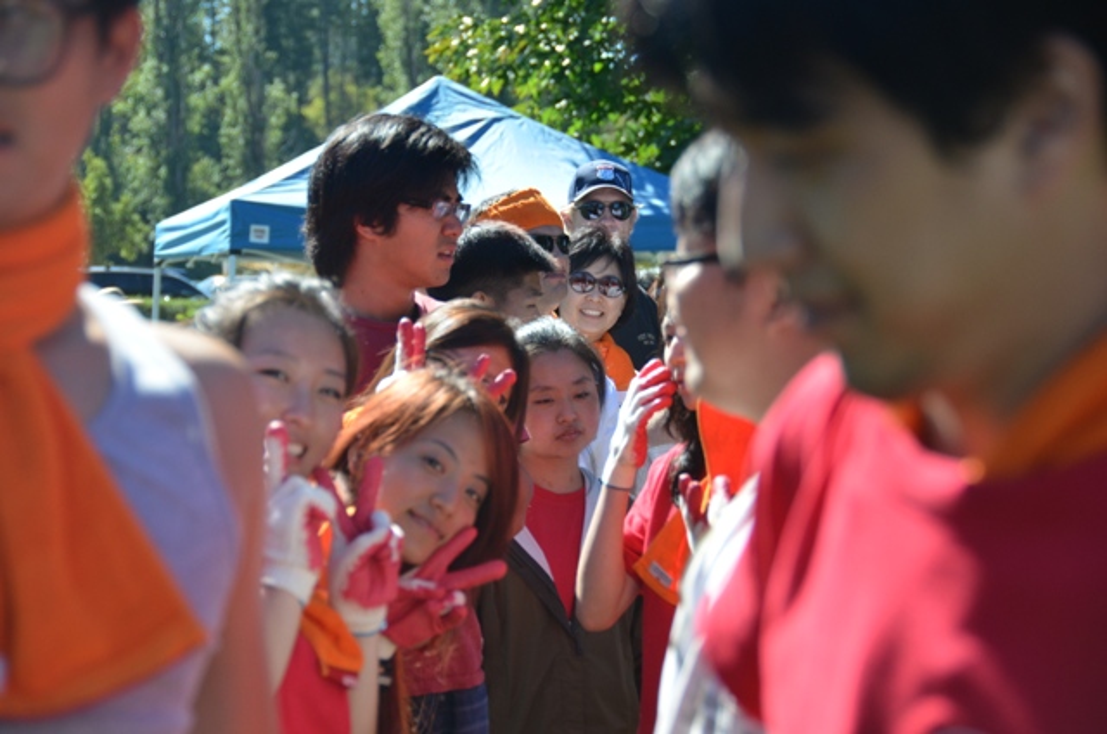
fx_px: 3452
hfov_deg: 18.2
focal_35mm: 112
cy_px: 367
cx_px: 554
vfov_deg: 12.1
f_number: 5
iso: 500
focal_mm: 75
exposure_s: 1/1000
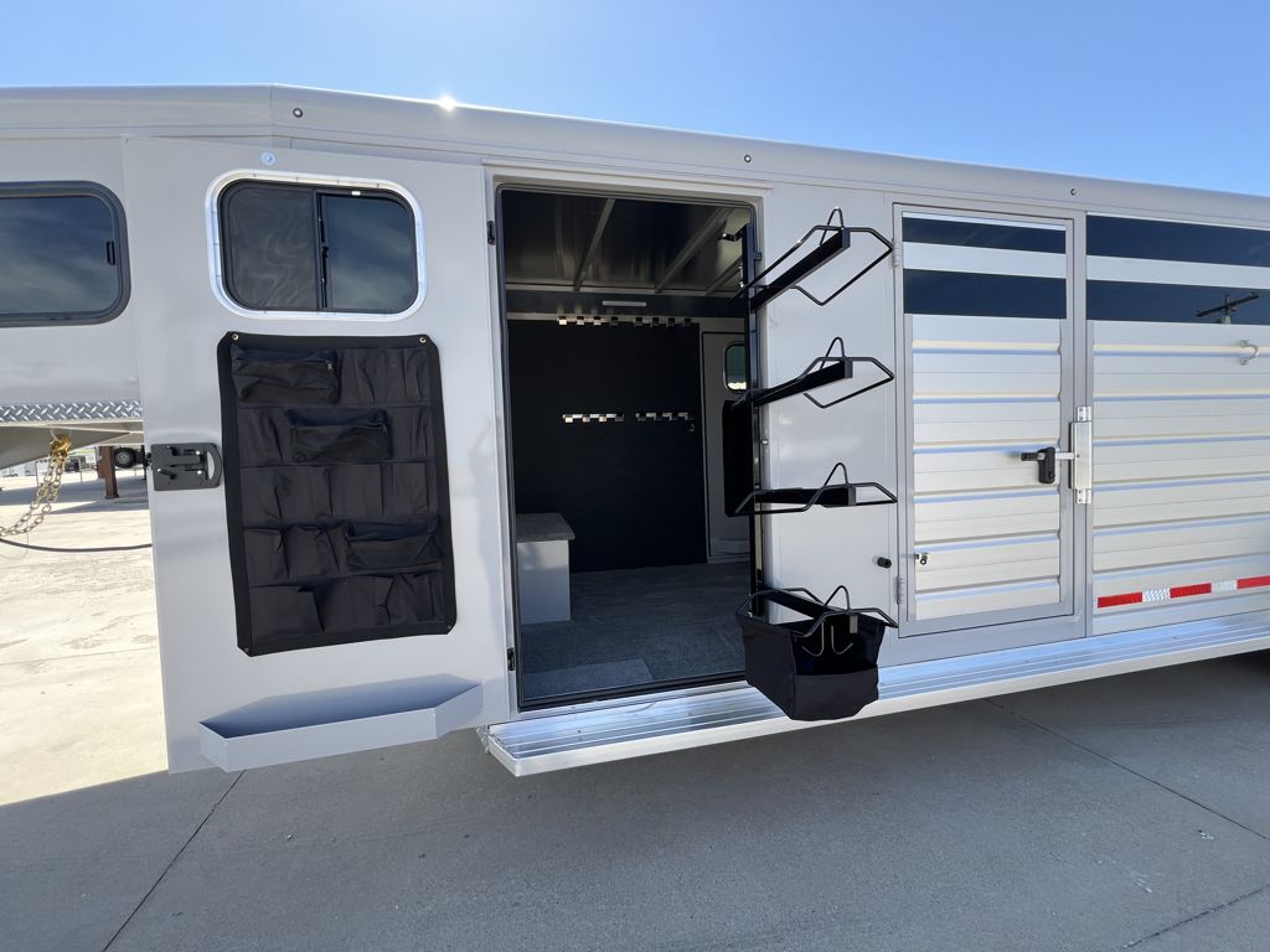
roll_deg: +1.0
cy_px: 476
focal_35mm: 13
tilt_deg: -3.8
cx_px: 635
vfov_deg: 89.9
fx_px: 477
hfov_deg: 106.2
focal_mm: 1.57
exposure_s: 1/304
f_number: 1.8
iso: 32
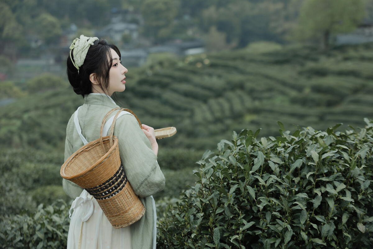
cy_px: 124
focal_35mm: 80
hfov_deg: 25.4
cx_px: 186
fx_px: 829
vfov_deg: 17.1
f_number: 4
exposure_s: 1/800
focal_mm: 80
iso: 320
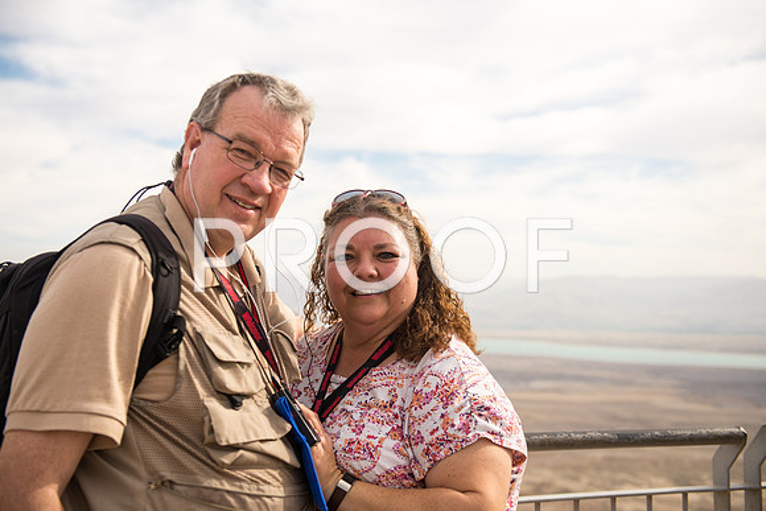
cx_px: 383
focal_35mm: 44
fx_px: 936
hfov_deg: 44.5
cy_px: 256
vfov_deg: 30.5
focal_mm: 44
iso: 200
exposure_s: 1/3200
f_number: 2.8
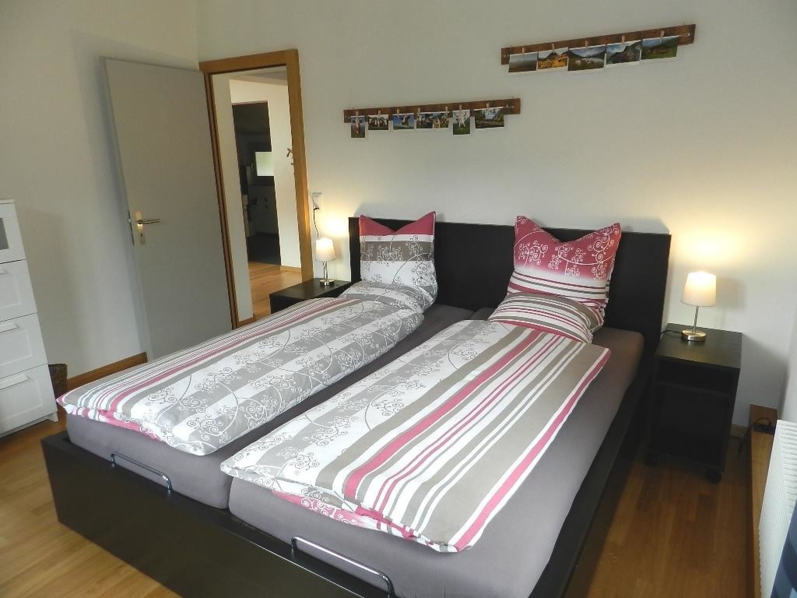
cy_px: 299
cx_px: 398
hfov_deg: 73.9
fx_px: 530
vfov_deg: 58.9
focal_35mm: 23
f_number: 3.4
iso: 160
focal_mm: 4
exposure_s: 1/50
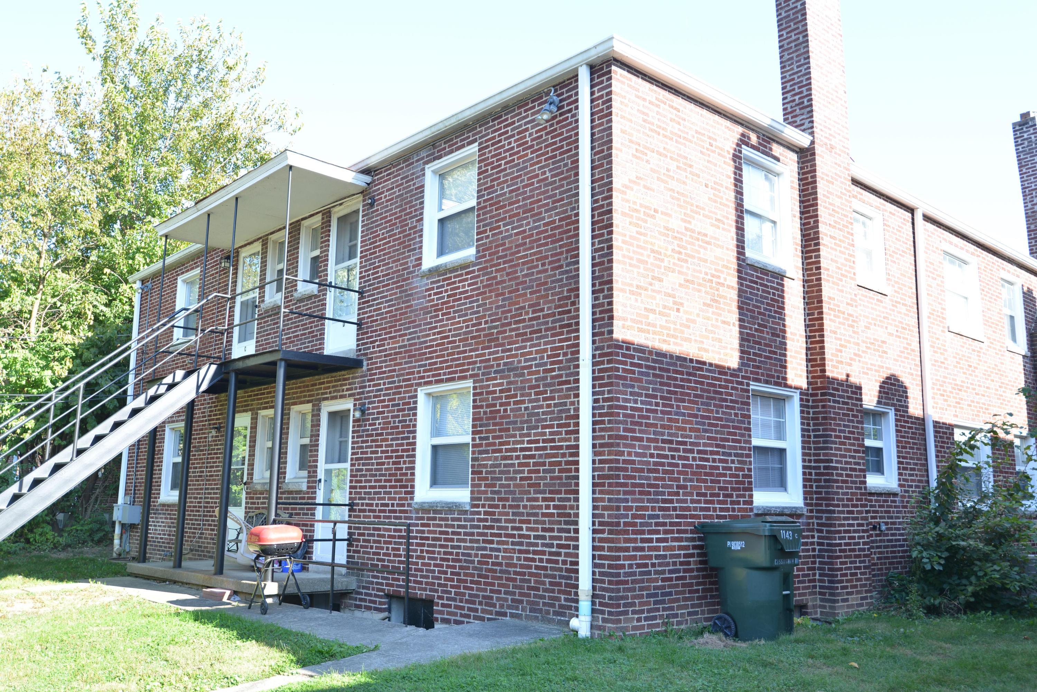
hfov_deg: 58.7
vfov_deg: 41.1
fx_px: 922
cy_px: 346
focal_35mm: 32
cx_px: 518
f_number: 4.5
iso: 200
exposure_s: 1/200
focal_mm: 32
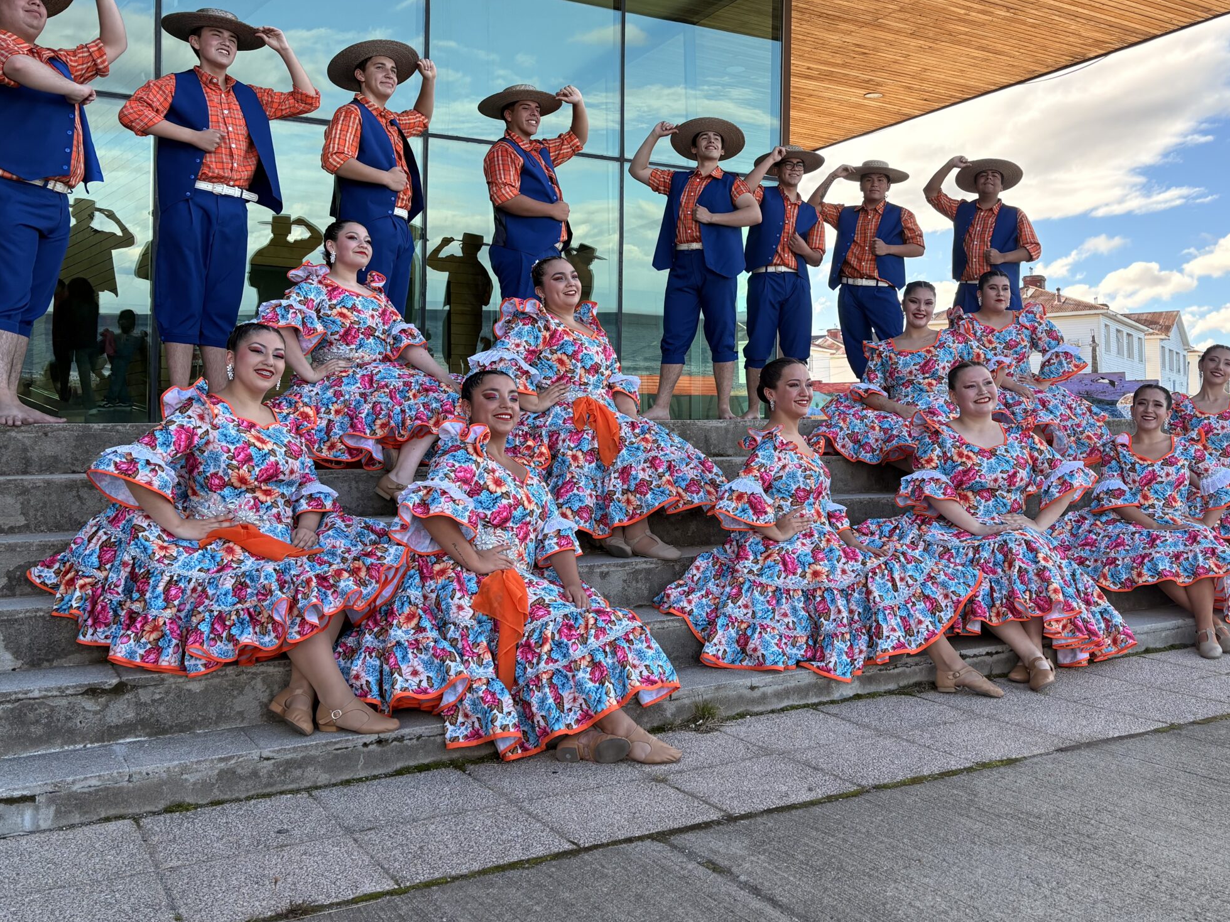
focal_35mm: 34
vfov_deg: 41.6
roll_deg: +0.6
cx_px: 732
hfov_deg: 53.6
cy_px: 381
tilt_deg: +3.8
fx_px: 1208
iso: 64
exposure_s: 1/764
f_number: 1.6
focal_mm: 5.96
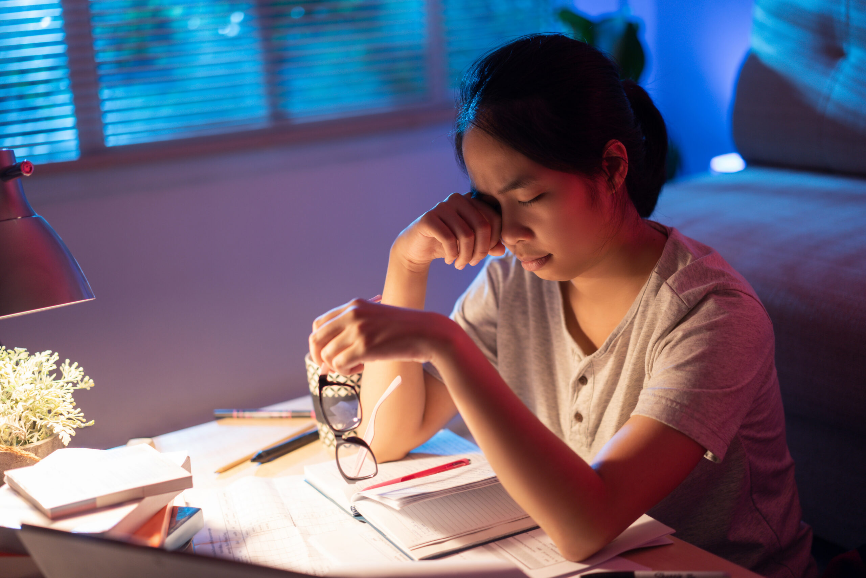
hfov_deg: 36.2
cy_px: 289
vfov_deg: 24.6
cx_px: 433
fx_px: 1323
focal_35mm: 55
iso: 200
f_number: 1.8
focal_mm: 55
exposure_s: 1/20
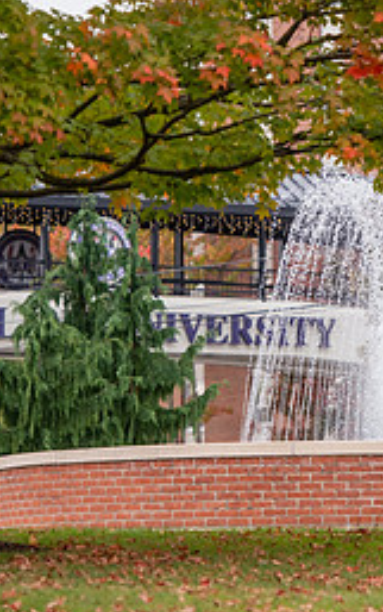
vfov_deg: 6.3
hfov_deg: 3.9
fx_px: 5552
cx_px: 350
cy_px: 208
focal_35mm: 333
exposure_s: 1/640
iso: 320
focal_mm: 145
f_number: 3.5
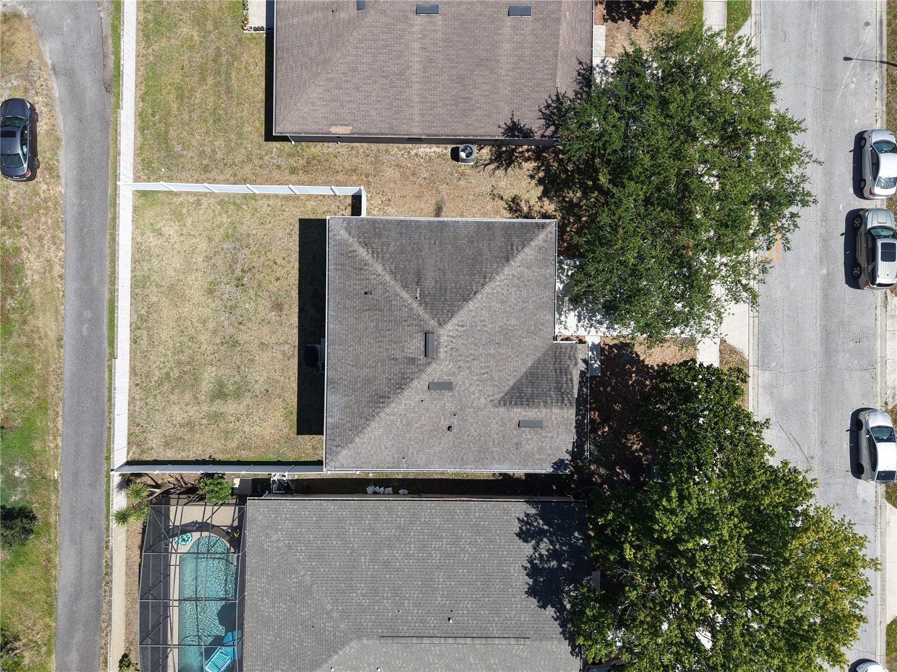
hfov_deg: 71.6
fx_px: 622
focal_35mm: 24
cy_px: 336
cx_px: 448
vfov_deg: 56.8
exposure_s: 1/3200
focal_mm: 8.67
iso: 140
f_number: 1.8
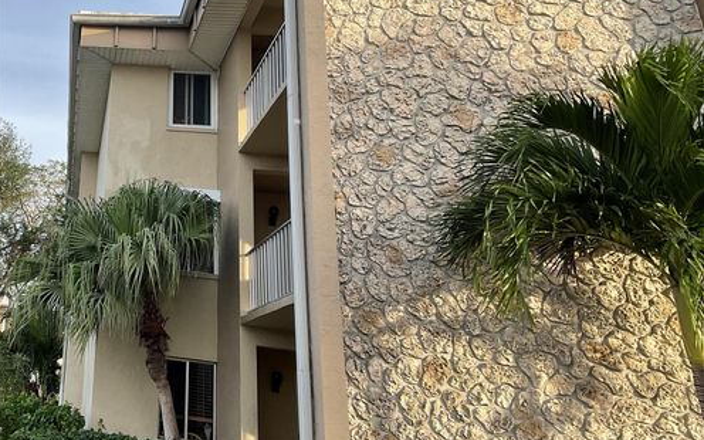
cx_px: 351
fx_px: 595
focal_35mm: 31
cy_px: 235
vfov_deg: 40.6
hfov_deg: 61.2
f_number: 1.8
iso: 16
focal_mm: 3
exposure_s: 1/450
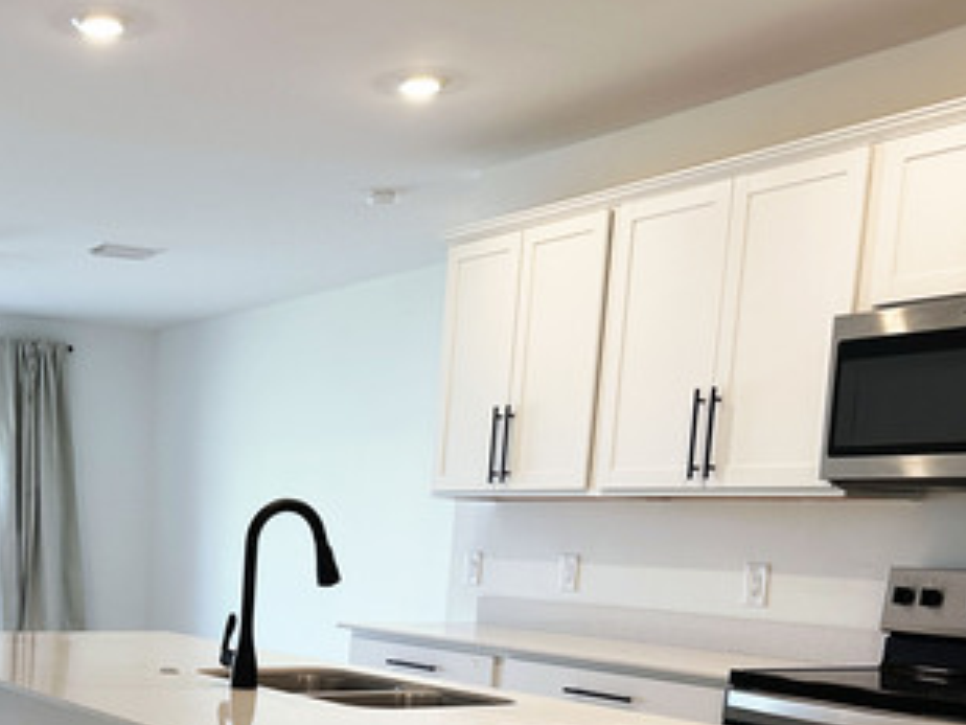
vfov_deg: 26.3
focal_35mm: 52
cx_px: 86
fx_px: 1451
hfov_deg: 34.6
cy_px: 753
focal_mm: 6.86
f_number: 1.78
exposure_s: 1/174
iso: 80
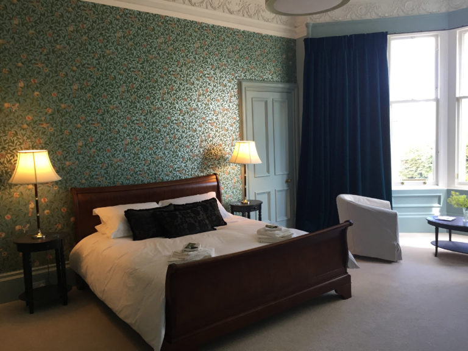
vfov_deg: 48.2
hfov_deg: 61.7
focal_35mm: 29
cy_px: 176
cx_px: 234
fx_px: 392
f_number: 2.2
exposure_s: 1/30
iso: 40
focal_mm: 4.15
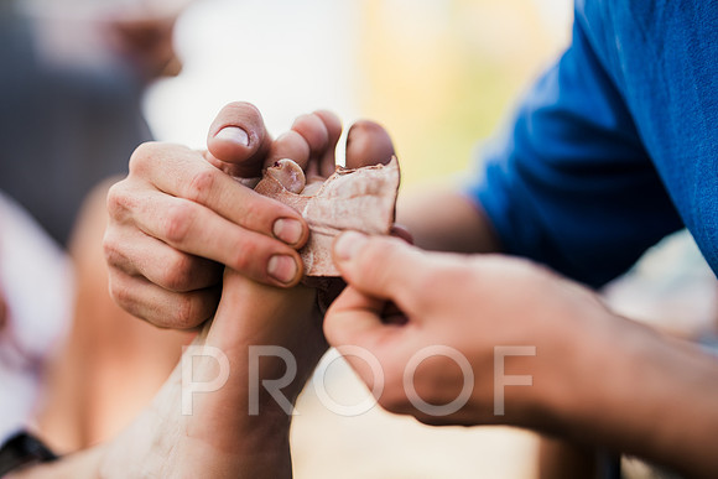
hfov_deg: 39.6
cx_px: 359
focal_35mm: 50
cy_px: 240
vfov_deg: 27.0
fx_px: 997
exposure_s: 1/1250
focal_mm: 50
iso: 100
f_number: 1.4
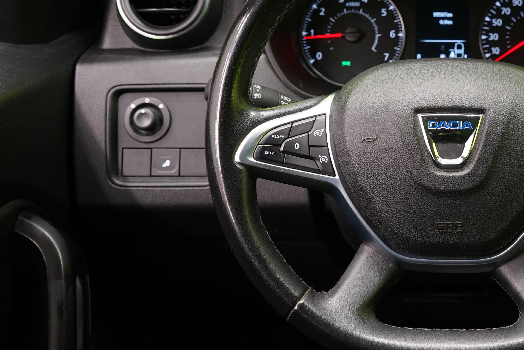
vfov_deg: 21.5
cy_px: 121
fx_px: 917
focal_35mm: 63
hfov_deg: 30.7
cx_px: 451
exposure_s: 1/25
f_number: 5
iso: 1250
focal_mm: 35
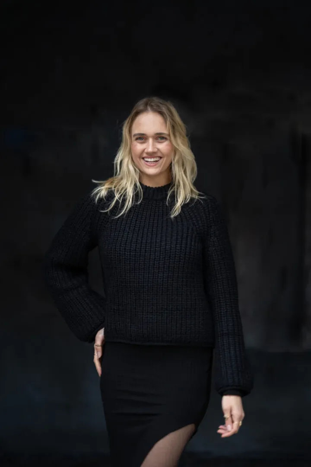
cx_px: 156
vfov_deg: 23.9
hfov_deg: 16.1
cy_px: 234
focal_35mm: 85
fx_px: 1101
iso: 125
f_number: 1.4
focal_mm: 85
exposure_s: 1/125
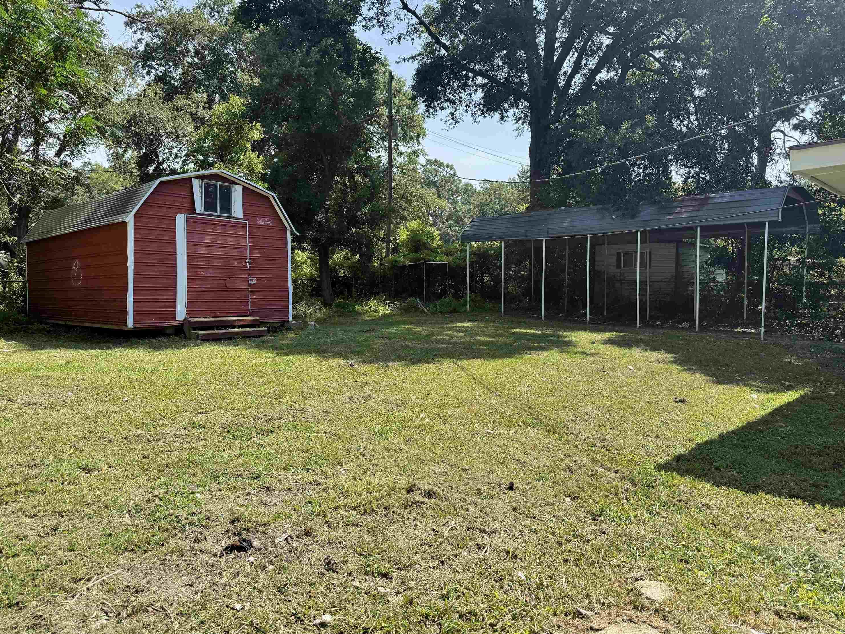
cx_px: 439
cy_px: 308
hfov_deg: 69.4
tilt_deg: -1.1
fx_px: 610
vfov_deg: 54.9
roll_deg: +0.8
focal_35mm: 25
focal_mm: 6.76
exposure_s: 1/2110
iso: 100
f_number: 1.78
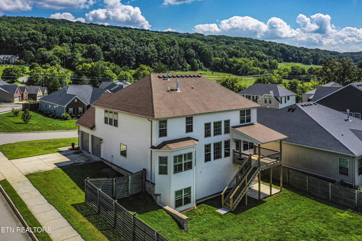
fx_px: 282
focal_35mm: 28
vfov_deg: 46.4
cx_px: 181
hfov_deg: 65.5
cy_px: 120
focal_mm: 10.26
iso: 400
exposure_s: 1/2000
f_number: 8
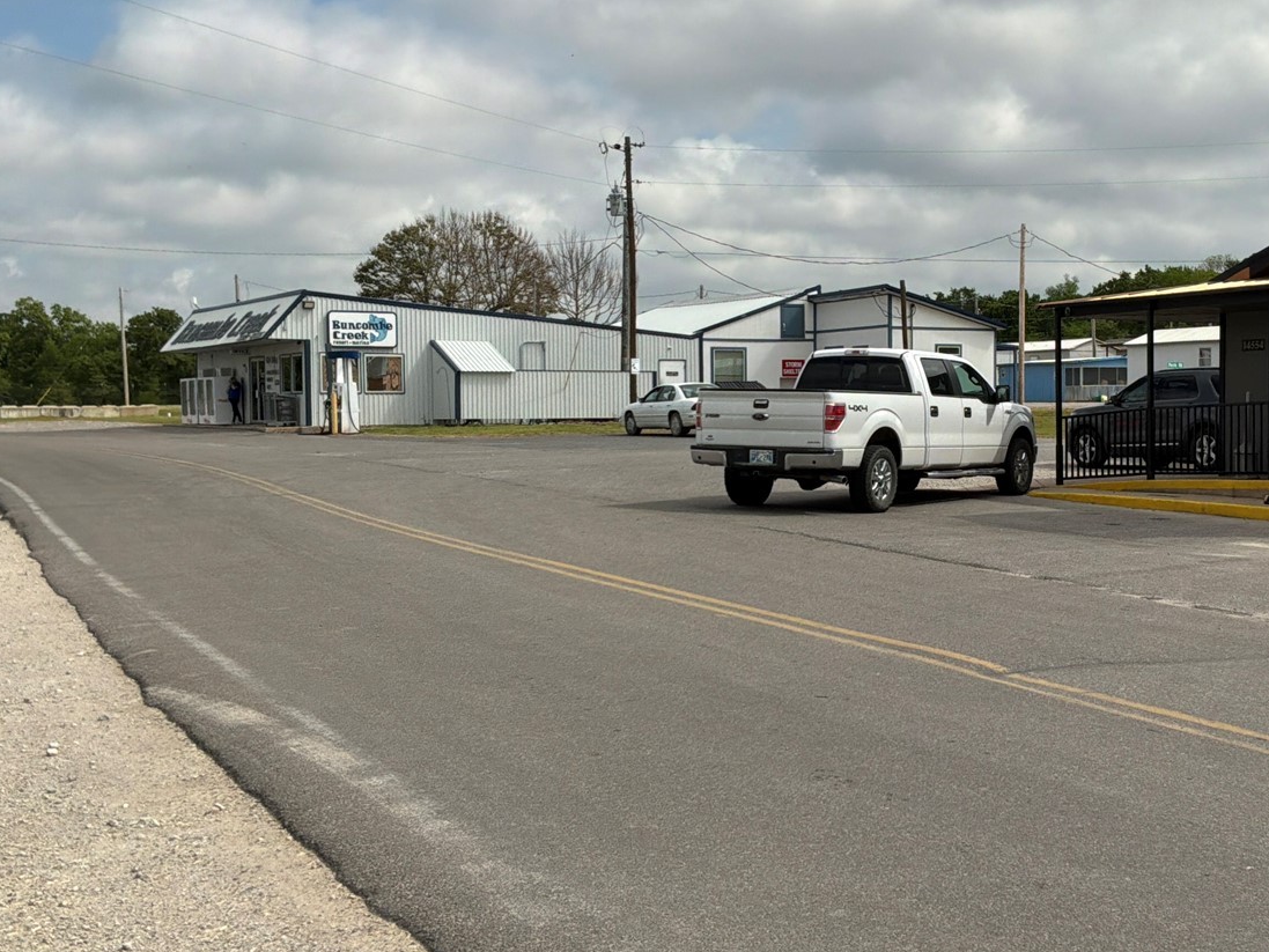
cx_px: 861
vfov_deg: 29.7
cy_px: 480
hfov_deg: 38.4
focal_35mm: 49
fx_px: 1797
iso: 25
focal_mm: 3
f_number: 1.8
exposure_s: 1/3125
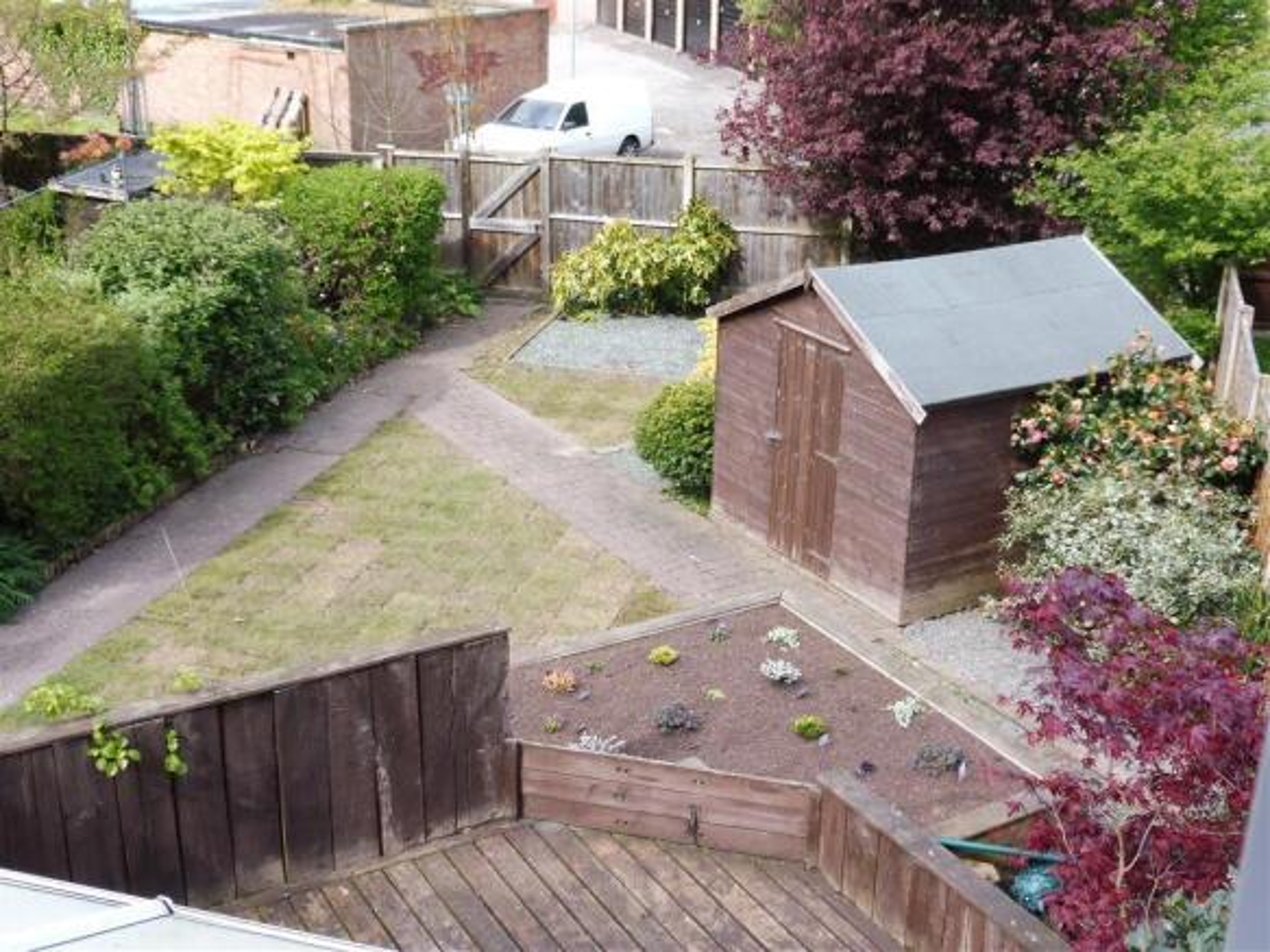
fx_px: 1614
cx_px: 635
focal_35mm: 44
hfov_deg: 43.0
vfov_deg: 32.9
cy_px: 476
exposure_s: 1/200
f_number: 4.1
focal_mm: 7.9
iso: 100
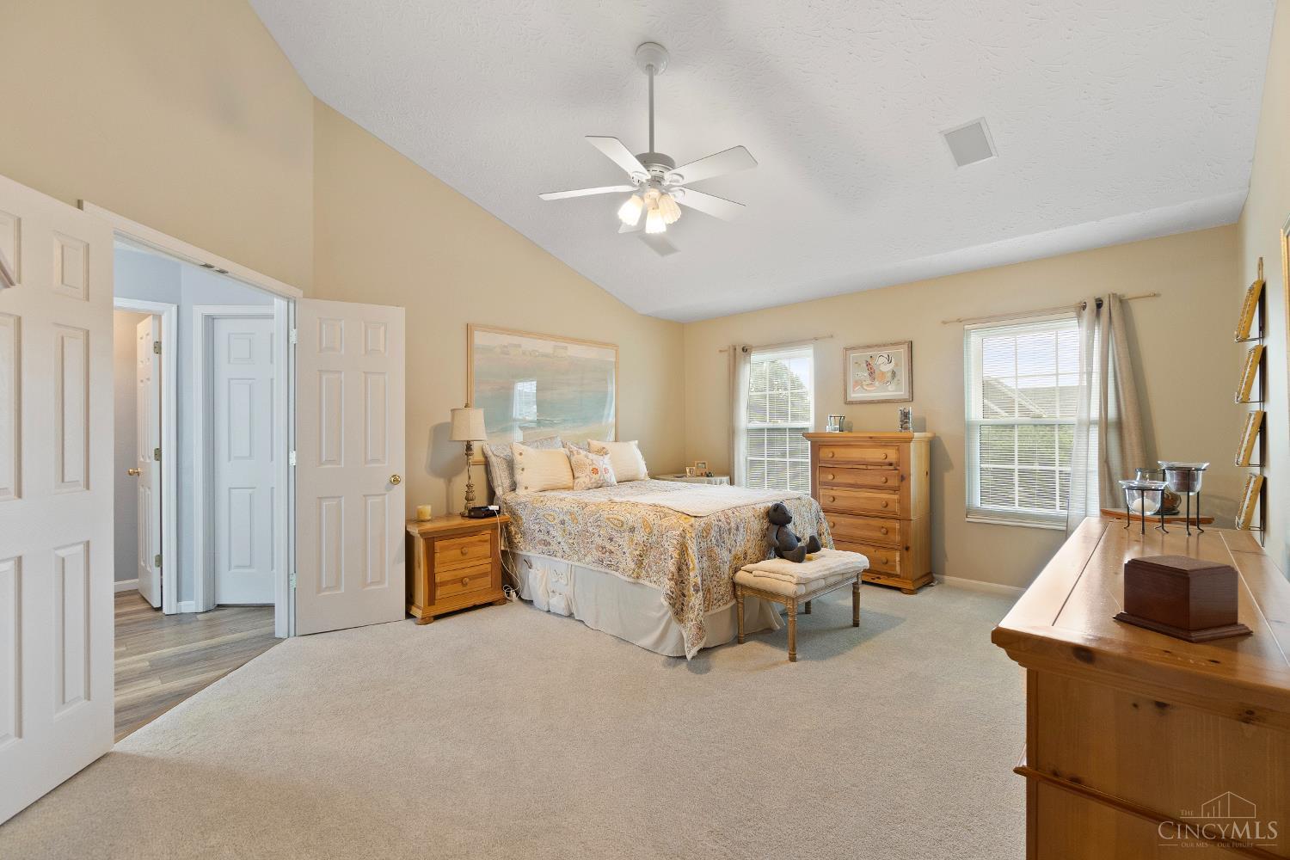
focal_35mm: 15
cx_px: 645
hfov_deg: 100.4
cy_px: 430
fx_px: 537
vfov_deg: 77.3
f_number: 6.3
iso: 400
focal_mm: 10
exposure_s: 1/1.67
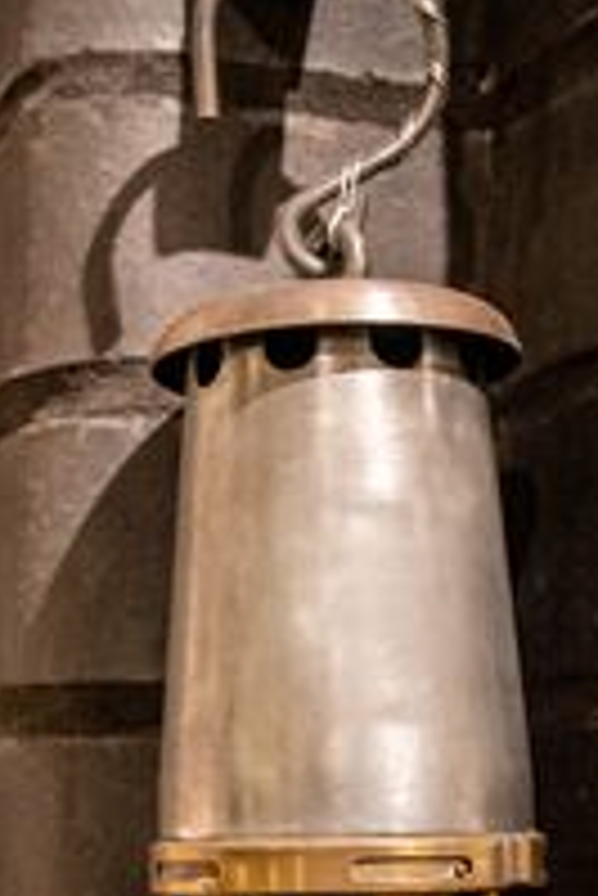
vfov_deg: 26.0
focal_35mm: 77
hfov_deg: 17.7
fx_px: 1915
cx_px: 317
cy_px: 675
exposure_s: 1/80
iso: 7200
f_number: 3.8
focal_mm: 20.5
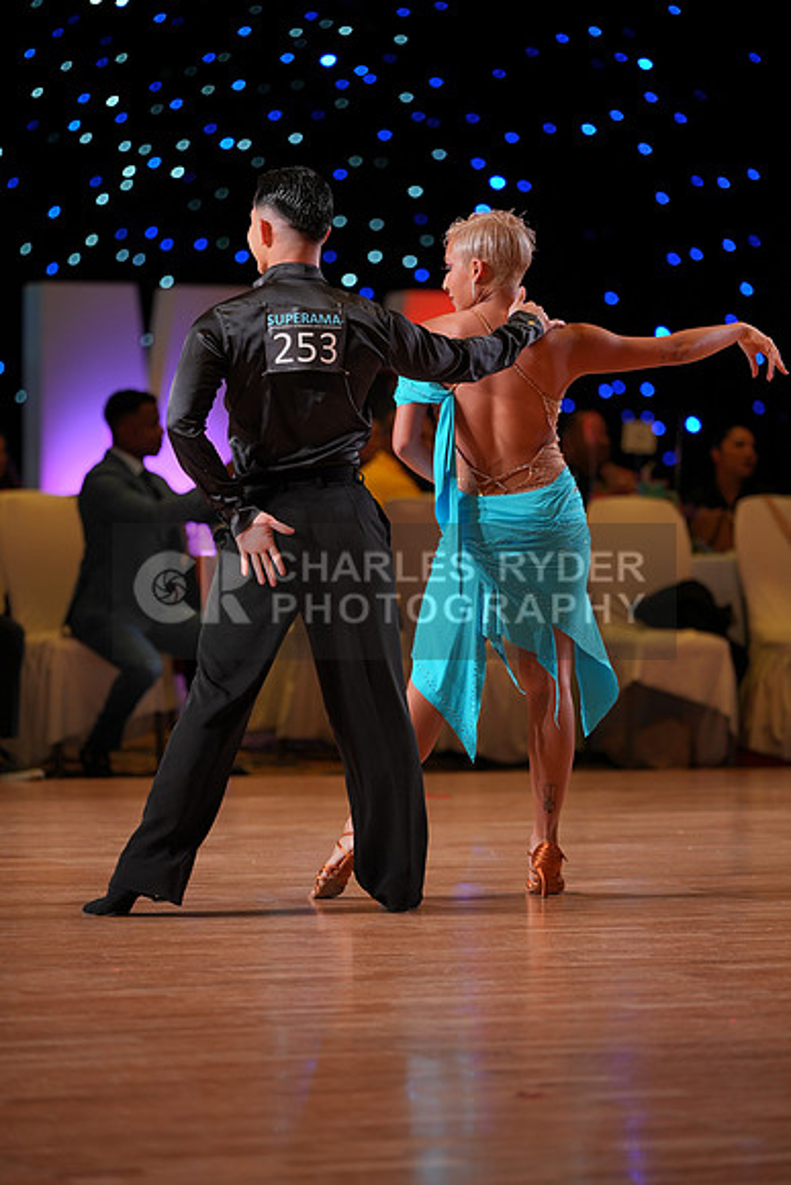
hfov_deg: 8.9
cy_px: 592
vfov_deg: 13.3
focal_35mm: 154
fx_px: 5072
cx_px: 396
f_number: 2.8
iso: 500
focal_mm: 154
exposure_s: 1/400
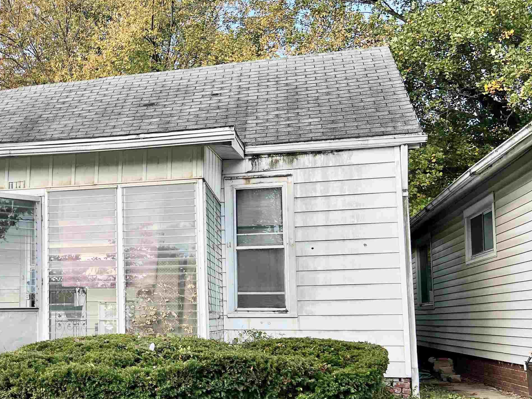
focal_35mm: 42
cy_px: 270
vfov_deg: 34.0
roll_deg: -0.8
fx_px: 645
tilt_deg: +3.9
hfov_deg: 42.7
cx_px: 103
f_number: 1.5
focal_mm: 5.7
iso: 50
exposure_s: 1/917
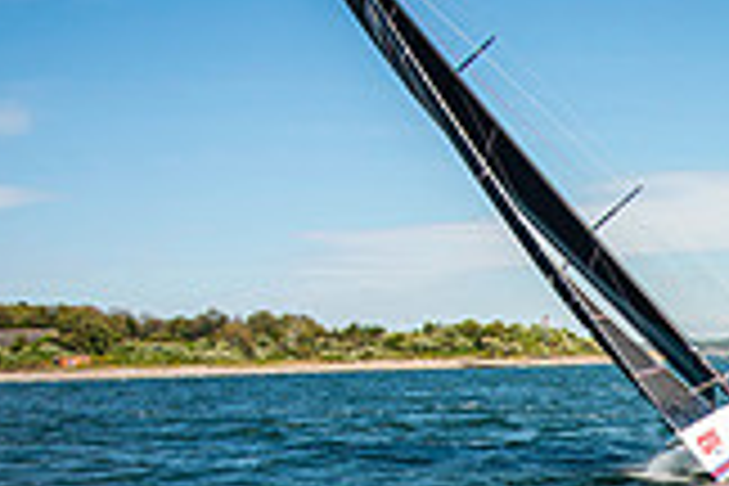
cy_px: 682
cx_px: 909
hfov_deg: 30.0
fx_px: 1114
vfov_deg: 21.5
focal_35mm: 55
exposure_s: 1/1600
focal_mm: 15
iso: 320
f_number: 5
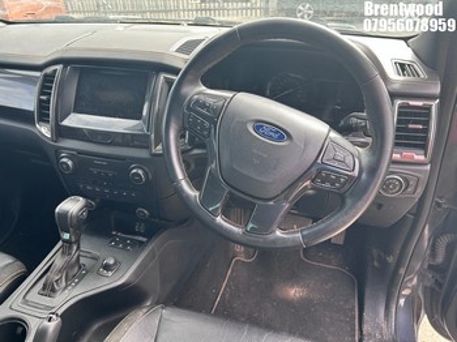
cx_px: 228
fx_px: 343
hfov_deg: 67.3
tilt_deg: -32.5
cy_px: 171
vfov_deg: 53.0
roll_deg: +3.1
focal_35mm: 26
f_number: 1.5
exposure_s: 1/191
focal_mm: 5.7
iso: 50
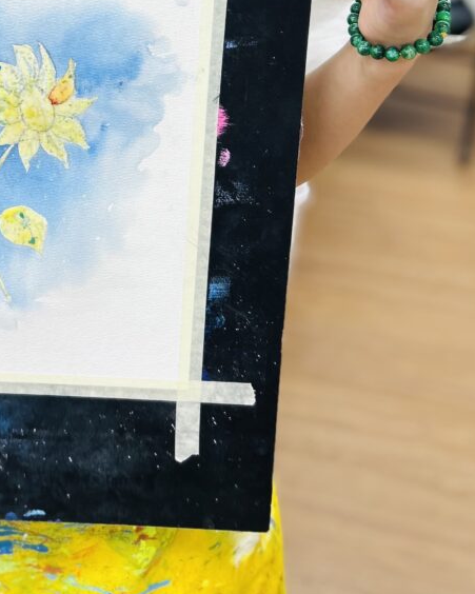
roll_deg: -0.5
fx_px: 1055
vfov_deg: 28.2
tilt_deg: -13.2
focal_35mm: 60
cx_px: 35
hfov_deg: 24.5
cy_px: -83
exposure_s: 1/100
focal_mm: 5.7
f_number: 1.5
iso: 40
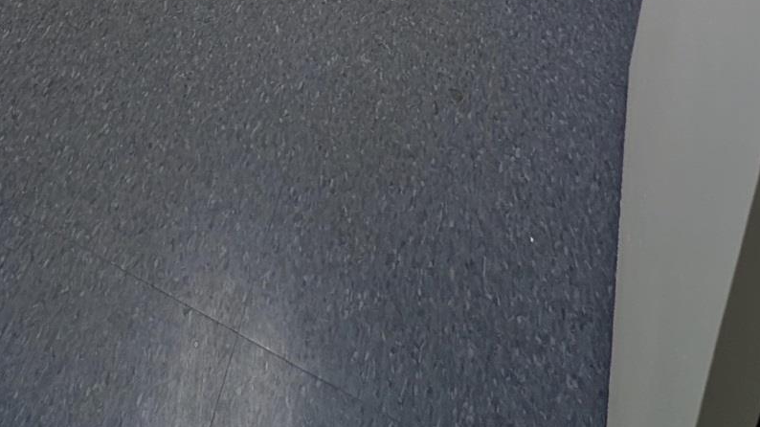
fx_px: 766
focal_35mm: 38
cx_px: 213
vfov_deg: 15.6
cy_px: -581
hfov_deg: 51.1
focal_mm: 2.23
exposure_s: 1/182
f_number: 1.95
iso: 40
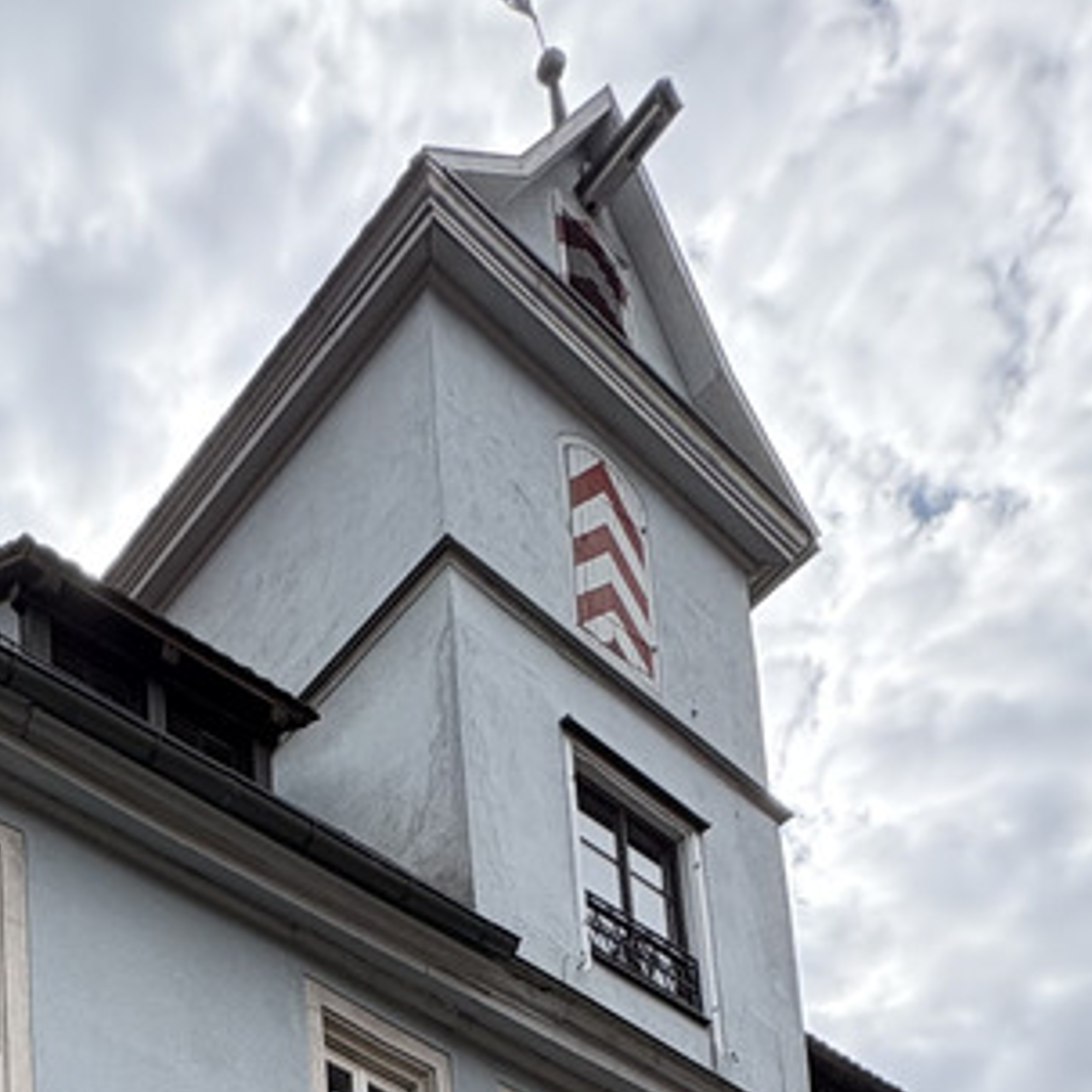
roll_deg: +1.8
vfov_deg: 22.3
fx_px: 1749
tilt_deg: +10.6
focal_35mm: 49
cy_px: 1925
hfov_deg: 32.8
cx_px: 90
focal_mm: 2.22
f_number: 2.2
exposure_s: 1/631
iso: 40
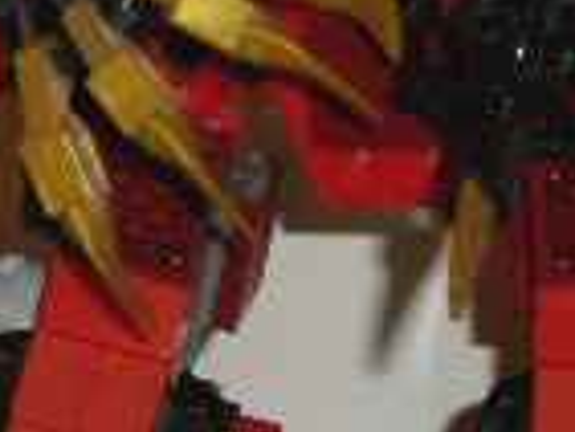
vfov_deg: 3.7
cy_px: -16
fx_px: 6650
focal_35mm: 400
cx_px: 416
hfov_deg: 4.9
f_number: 5.1
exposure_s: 1/60
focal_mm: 15.7
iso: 200
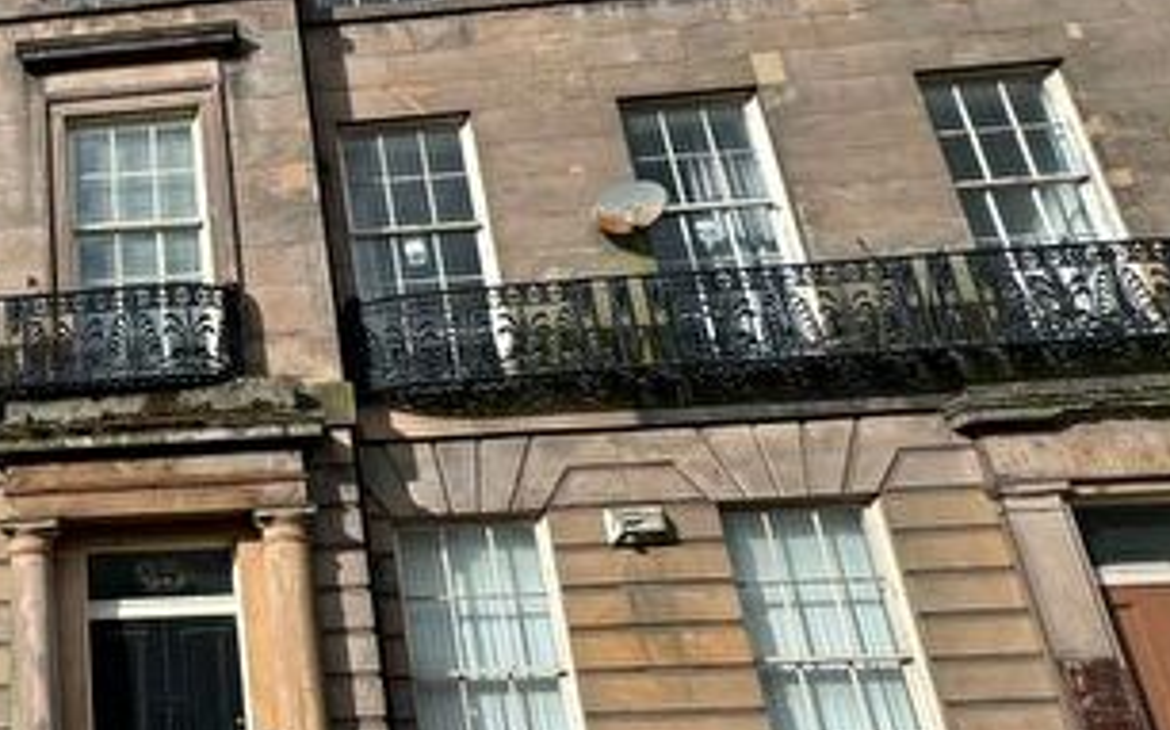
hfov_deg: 48.4
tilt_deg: +18.2
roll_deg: +1.2
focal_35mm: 34
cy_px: 411
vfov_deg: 37.2
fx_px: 1084
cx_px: 42
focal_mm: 2.22
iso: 50
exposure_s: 1/1789
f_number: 2.2
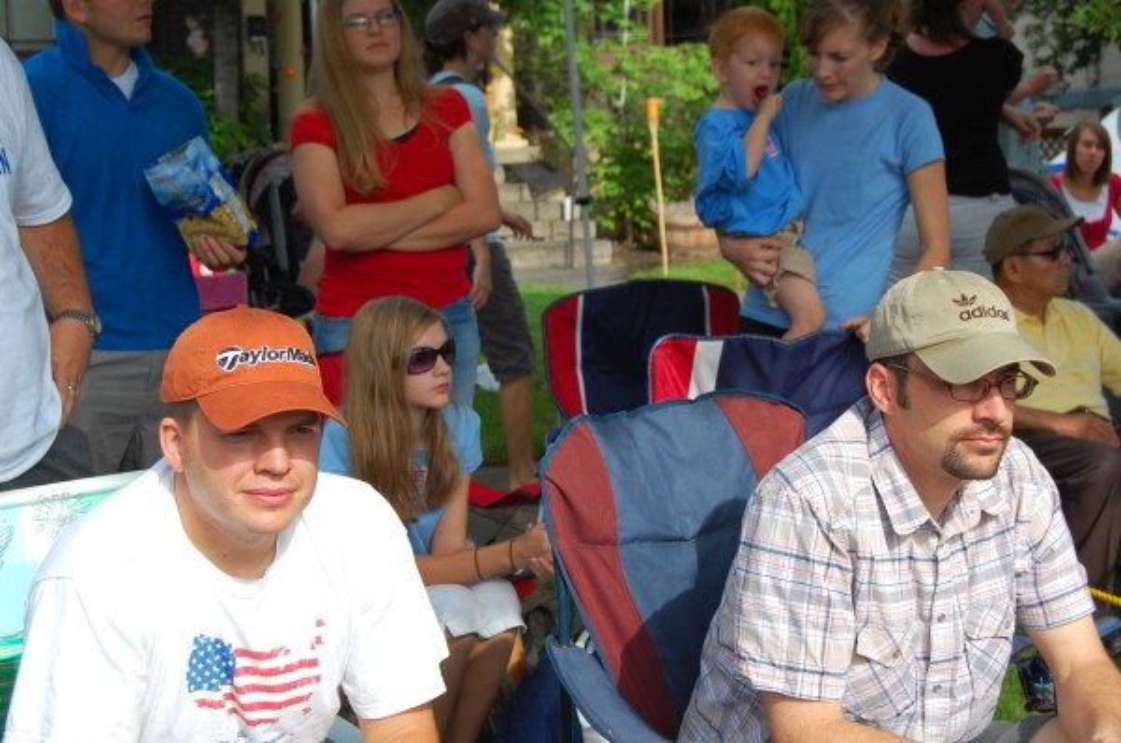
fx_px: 1959
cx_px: 560
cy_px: 372
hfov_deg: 31.9
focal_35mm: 63
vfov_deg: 21.5
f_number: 7.1
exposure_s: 1/200
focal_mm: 42
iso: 200
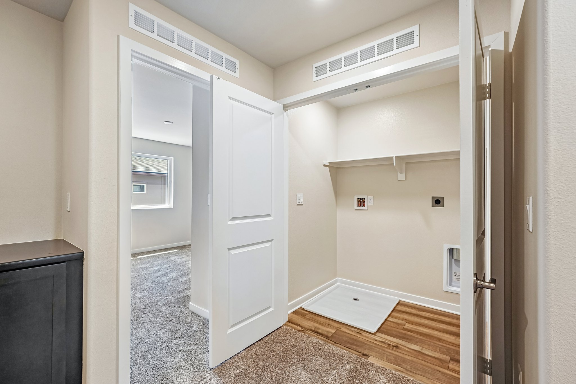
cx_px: 288
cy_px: 192
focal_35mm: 14
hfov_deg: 104.3
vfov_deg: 81.2
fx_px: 224
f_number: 8
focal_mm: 14
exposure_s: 1/25
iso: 400
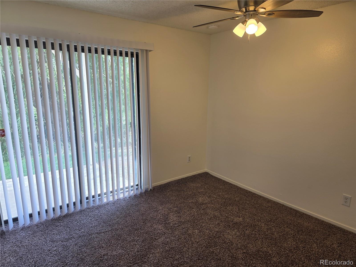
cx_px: 178
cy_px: 134
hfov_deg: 73.9
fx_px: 237
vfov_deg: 58.9
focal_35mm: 23
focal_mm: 6.3
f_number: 1.7
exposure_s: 1/120
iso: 32
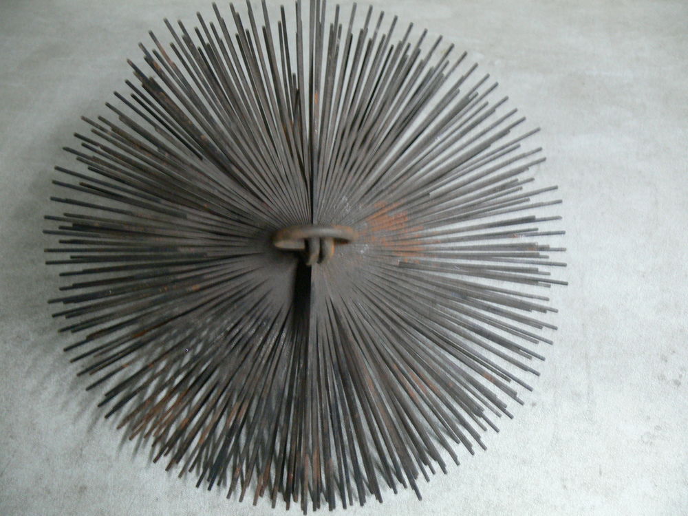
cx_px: 344
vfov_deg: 40.7
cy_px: 258
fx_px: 696
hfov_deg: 52.6
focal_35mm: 35
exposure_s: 1/4
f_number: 2.8
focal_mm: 7.4
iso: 200
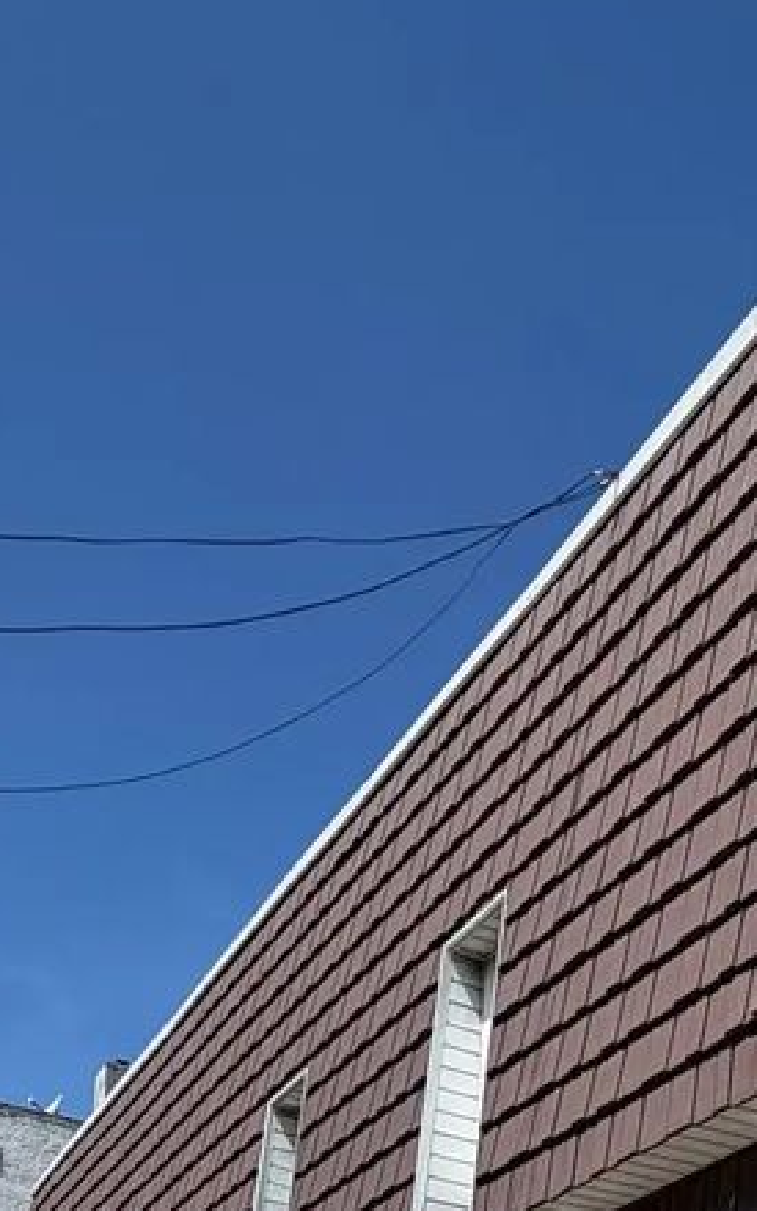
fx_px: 1518
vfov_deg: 34.6
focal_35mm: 46
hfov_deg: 26.5
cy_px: 1457
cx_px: 760
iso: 20
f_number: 2.2
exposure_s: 1/1125
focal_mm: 2.22
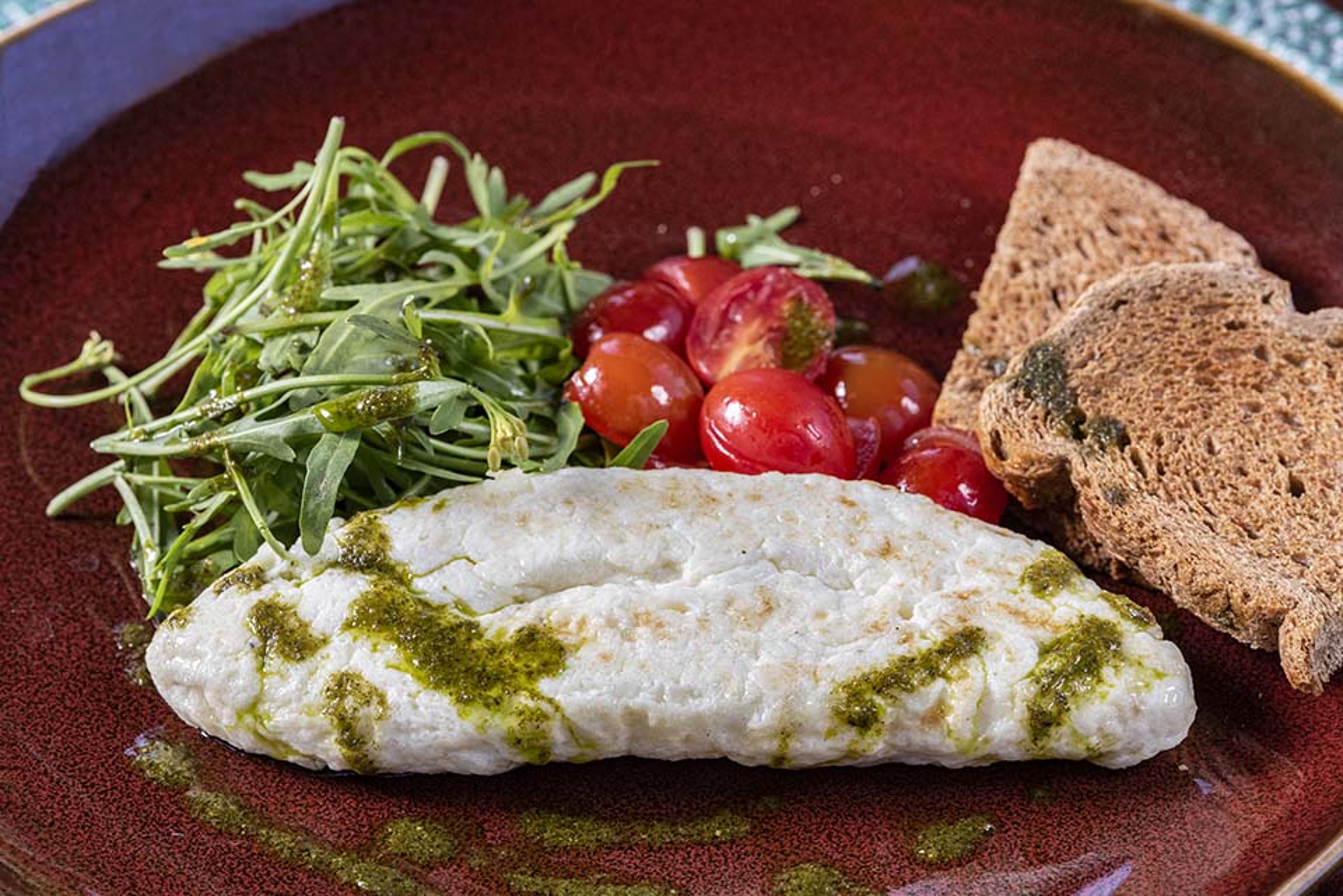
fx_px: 6528
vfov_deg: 7.8
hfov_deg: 11.7
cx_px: 672
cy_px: 448
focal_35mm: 175
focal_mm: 175
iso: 1250
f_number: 10
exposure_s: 1/250
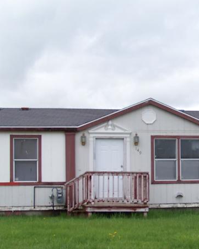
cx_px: 167
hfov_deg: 20.6
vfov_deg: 26.0
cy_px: 163
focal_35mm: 73
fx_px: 538
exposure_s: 1/640
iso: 64
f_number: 2.8
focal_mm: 5.85
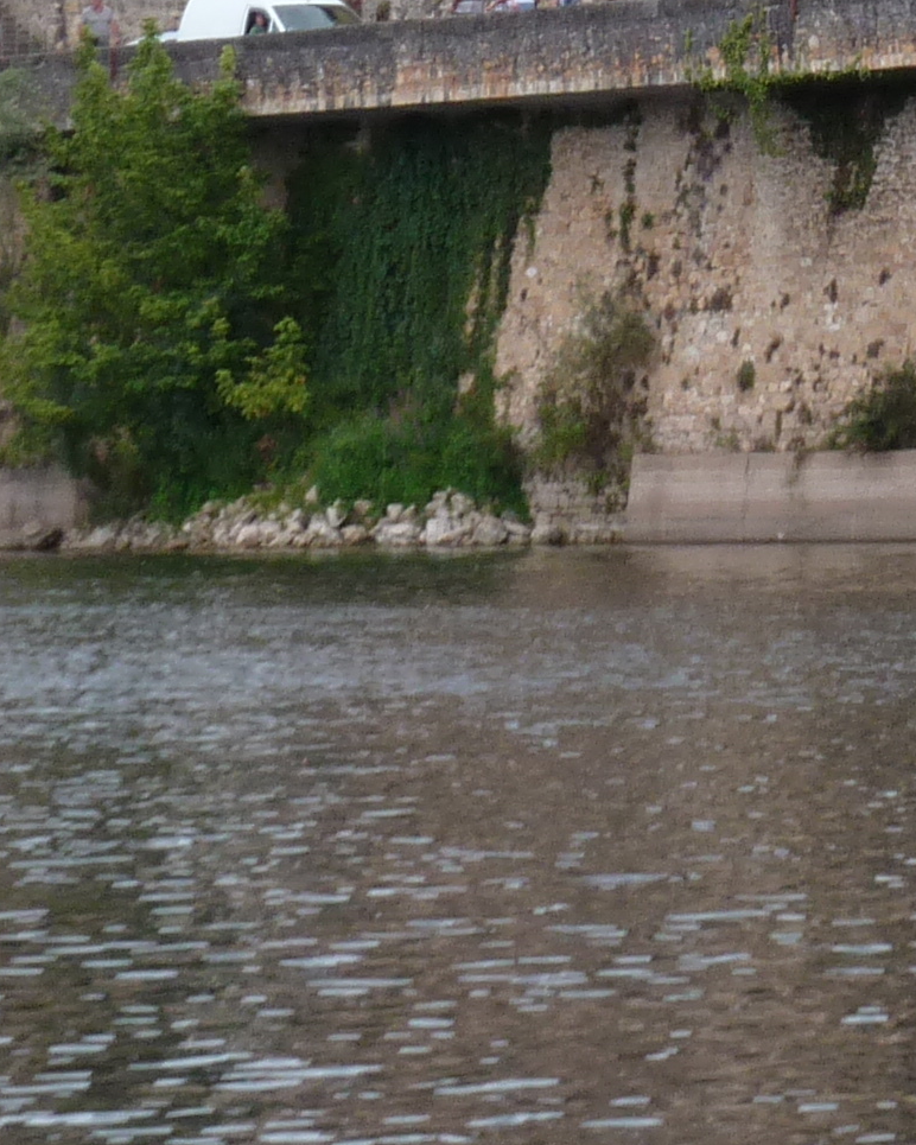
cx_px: 1050
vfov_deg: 7.0
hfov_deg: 5.7
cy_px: -566
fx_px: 9184
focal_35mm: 271
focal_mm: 11
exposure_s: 1/160
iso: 80
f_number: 4.1
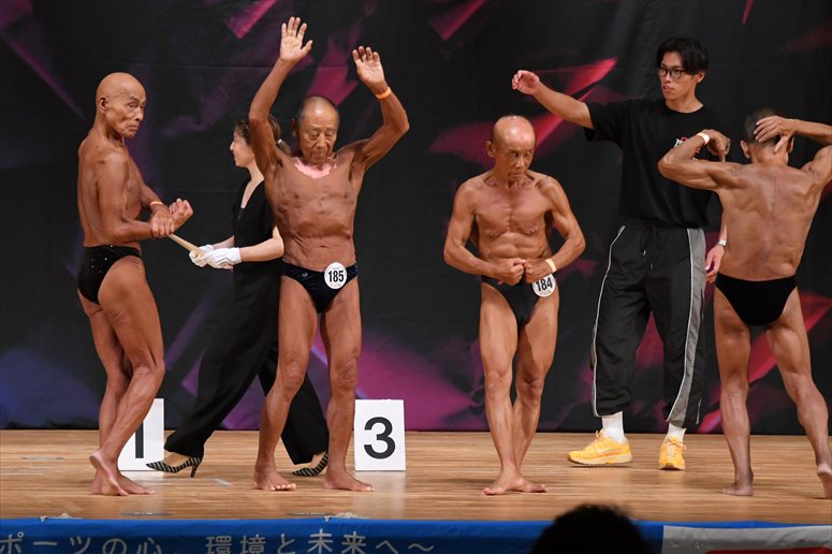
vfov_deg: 5.7
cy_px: 277
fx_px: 5544
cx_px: 416
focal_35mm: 240
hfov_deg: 8.6
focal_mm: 160
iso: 4000
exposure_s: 1/400
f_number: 5.6
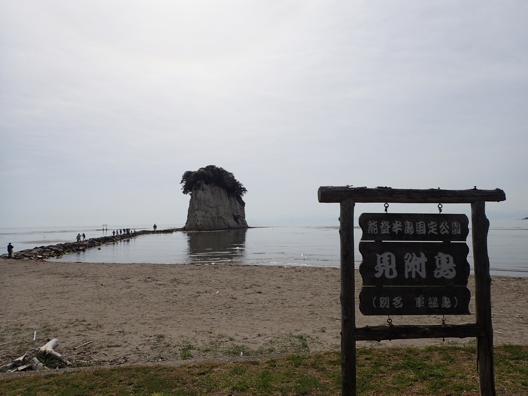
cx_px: 264
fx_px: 381
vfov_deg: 54.9
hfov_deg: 69.4
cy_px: 198
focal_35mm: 25
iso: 100
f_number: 8
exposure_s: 1/500
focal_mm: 4.5
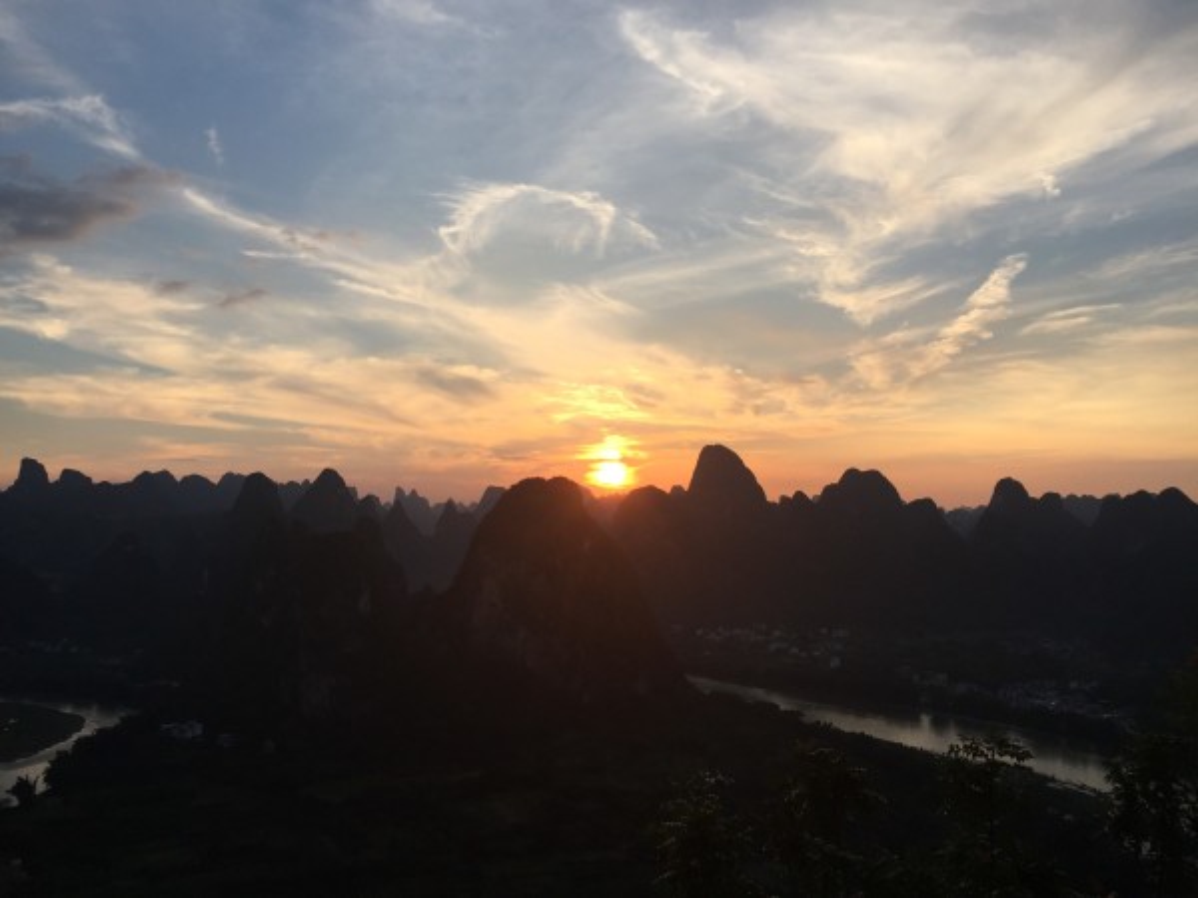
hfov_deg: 61.7
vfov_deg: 48.2
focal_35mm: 29
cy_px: 449
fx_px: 1004
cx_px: 599
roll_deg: -1.3
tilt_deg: +4.8
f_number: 2.2
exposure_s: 1/1276
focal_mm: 4.15
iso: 32
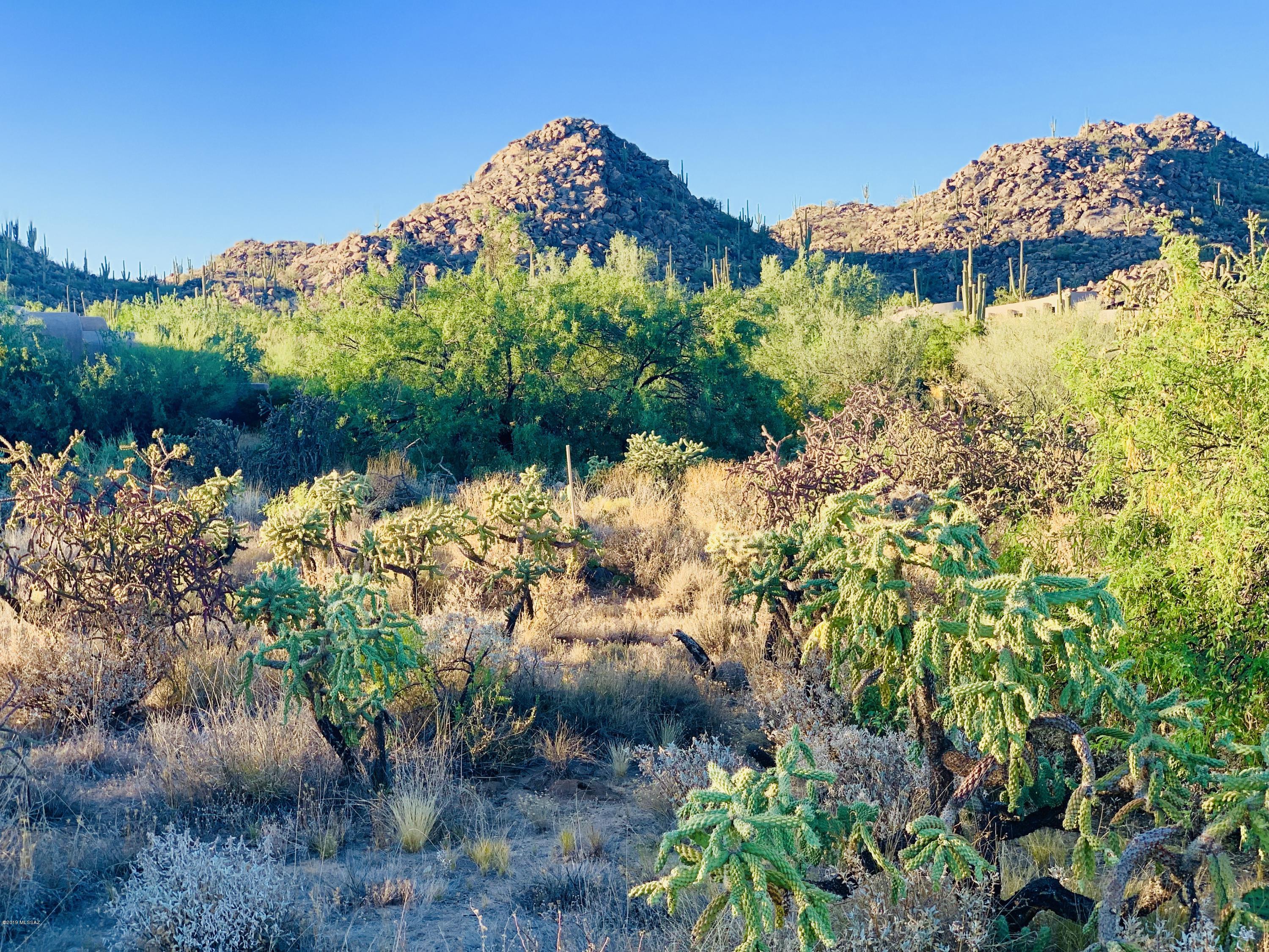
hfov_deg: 36.8
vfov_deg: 28.0
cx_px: 634
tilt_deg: -2.5
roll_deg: +0.7
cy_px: 476
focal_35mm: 52
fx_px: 1906
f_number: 2.4
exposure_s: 1/193
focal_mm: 6
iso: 16
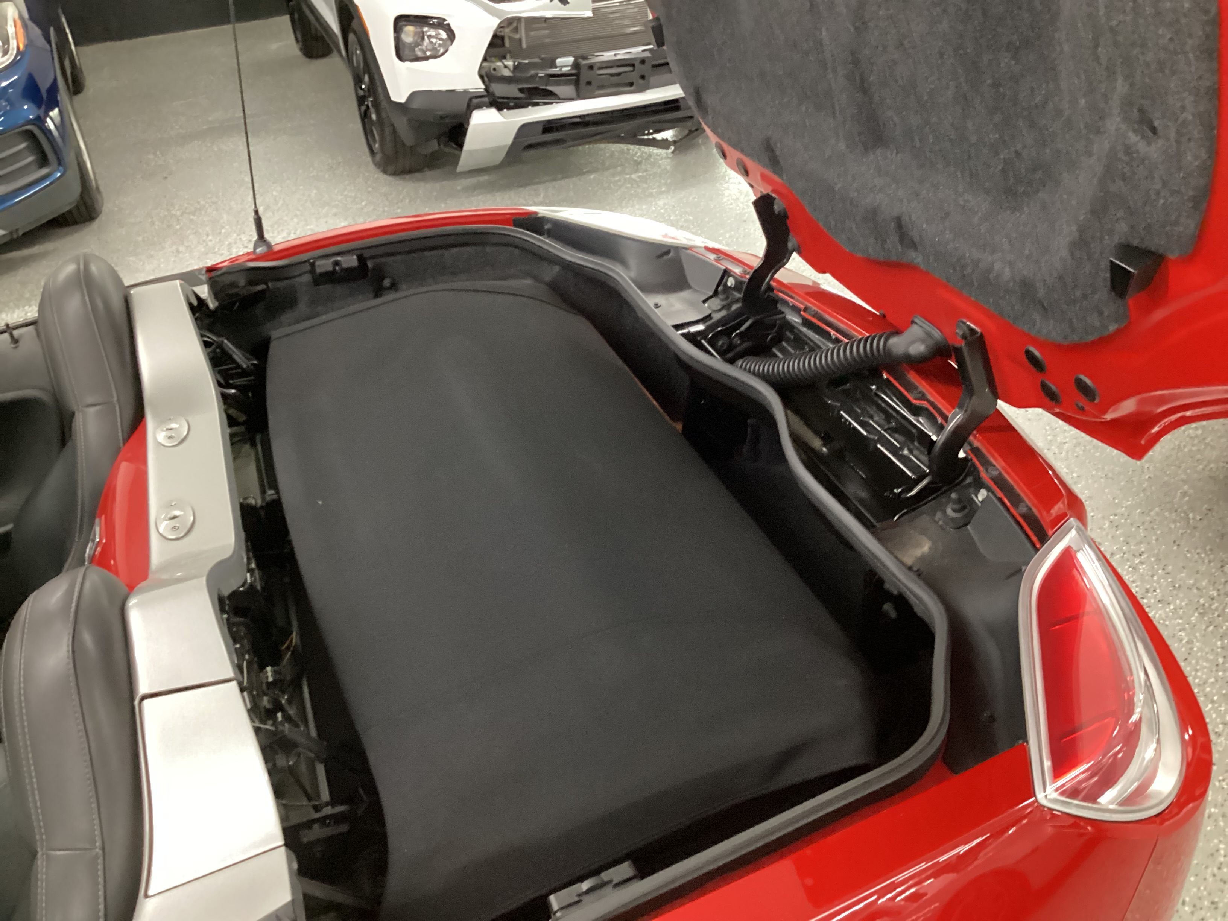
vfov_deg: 45.4
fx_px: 1100
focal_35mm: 31
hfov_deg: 58.4
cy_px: 460
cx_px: 614
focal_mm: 3.3
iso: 640
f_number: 2.4
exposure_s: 1/30
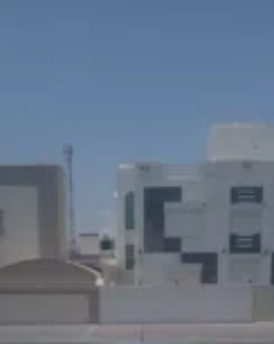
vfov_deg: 25.8
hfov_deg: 23.8
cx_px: 139
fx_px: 650
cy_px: 435
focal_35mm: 64
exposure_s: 1/5076
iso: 105
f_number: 1.8
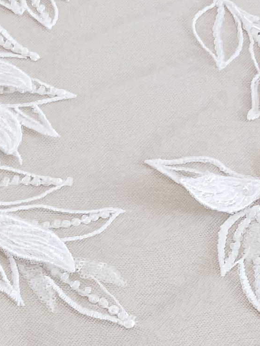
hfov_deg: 9.2
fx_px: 1411
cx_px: -402
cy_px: 584
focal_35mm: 141
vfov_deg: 12.9
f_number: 1.8
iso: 32
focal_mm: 4.25
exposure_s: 1/280
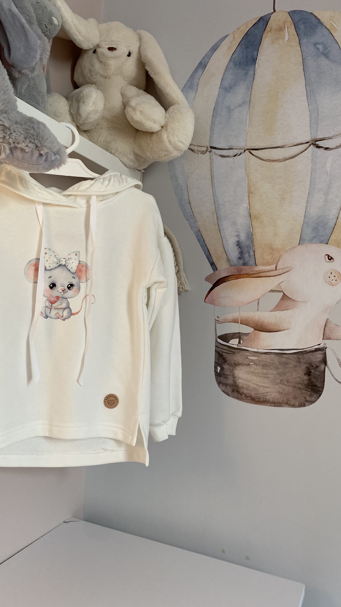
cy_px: 306
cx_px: 156
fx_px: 466
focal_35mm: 29
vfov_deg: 66.1
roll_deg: -2.2
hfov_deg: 40.1
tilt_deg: +0.7
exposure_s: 1/69
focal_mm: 4.25
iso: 125
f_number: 1.8
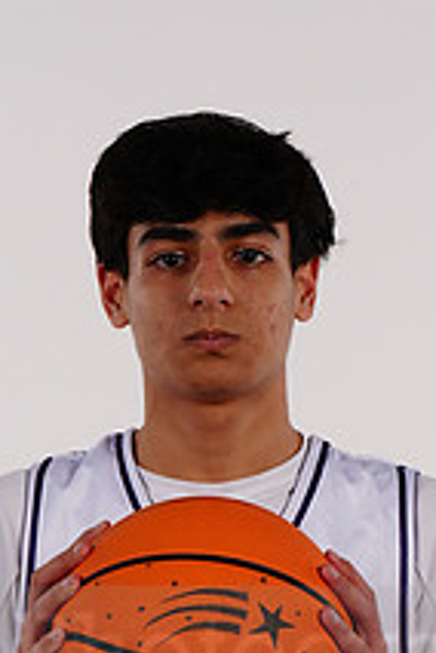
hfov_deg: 3.5
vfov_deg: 5.2
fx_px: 7212
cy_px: 628
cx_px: 235
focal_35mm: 397
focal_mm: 146
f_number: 10
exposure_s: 1/500
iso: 200
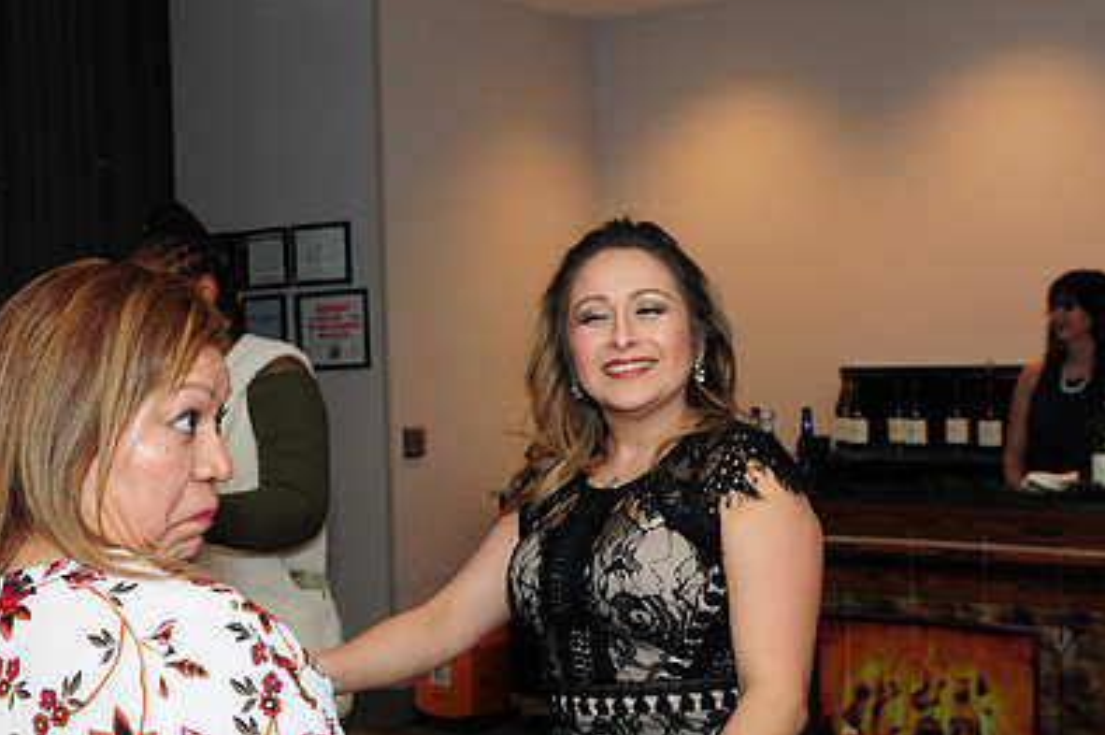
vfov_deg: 25.5
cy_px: 403
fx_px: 1625
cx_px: 351
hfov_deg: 37.1
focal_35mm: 53
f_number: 5
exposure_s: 1/60
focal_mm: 24
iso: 500
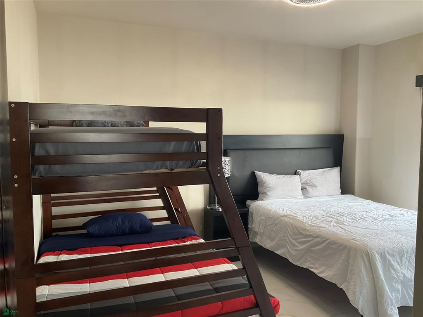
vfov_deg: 48.2
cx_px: 212
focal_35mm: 29
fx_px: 354
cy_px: 158
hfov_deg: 61.7
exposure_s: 1/122
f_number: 1.8
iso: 64
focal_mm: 3
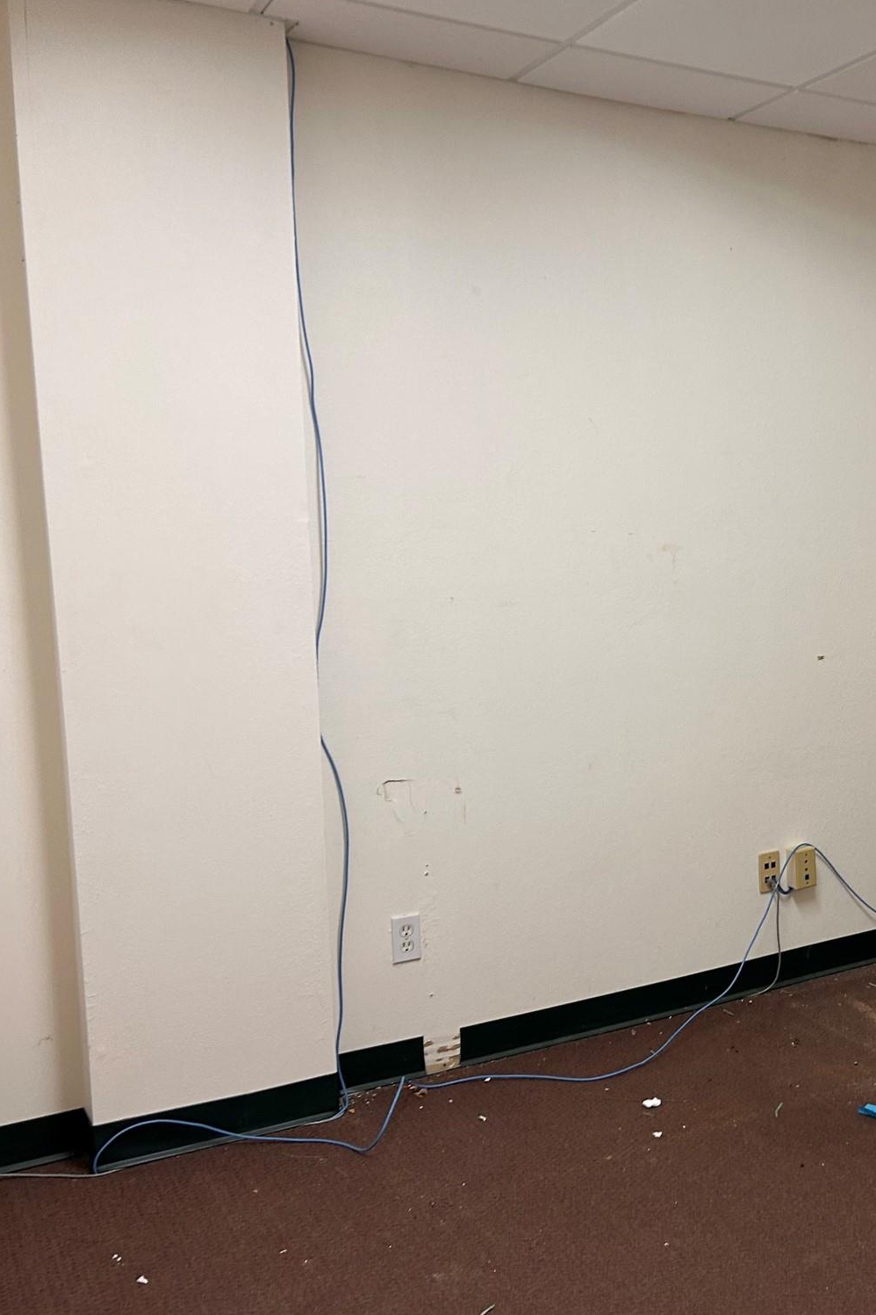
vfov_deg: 51.9
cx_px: 742
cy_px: 668
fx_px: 1350
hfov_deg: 34.5
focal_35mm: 37
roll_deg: +0.2
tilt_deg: -5.9
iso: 125
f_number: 1.5
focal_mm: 5.7
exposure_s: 1/60
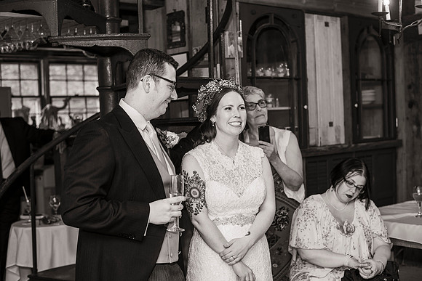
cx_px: 211
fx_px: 586
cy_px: 140
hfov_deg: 39.6
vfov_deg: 27.0
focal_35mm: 50
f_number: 3.2
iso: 500
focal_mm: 50
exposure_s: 1/100
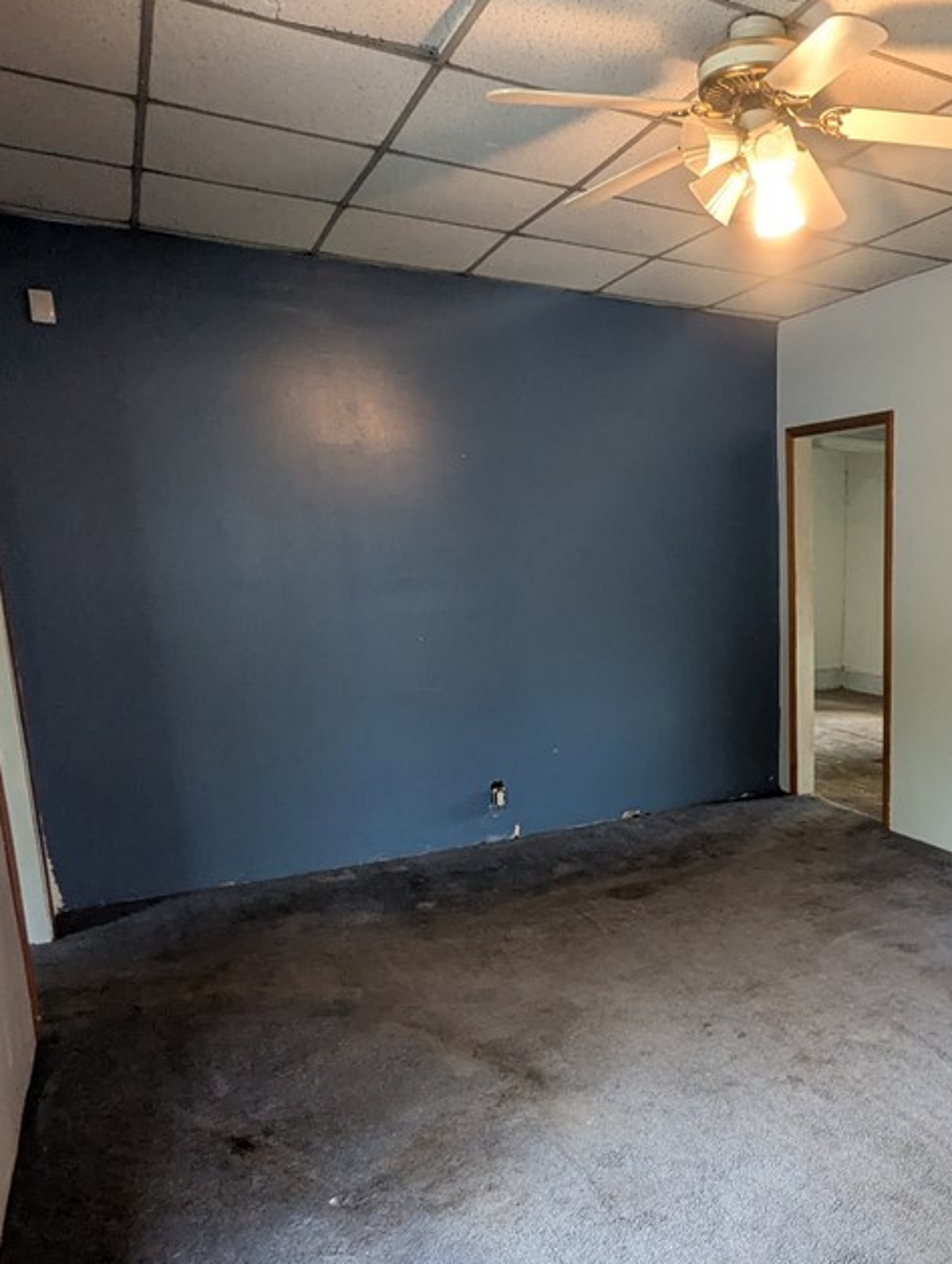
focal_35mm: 26
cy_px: 726
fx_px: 951
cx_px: 756
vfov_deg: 66.9
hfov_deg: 50.1
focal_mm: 2.35
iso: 192
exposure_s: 1/24
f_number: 2.2
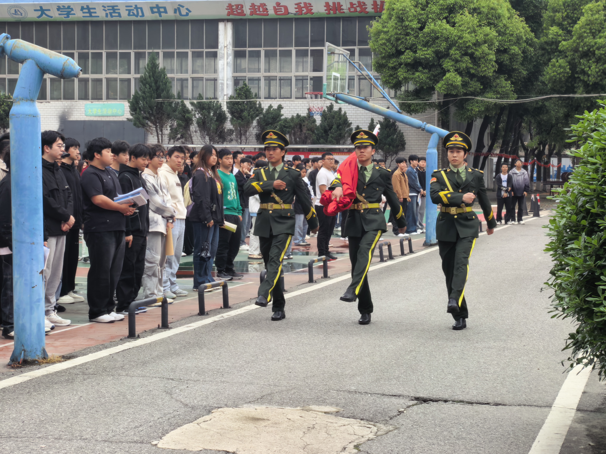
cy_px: 227
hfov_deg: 26.3
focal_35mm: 74
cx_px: 303
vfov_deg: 19.9
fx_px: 1295
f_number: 4
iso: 125
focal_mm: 5.75
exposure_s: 1/60
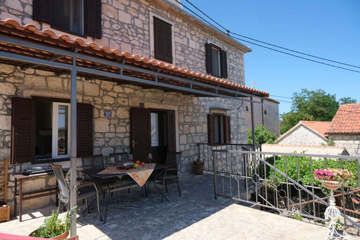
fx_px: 230
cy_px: 120
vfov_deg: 55.1
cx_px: 180
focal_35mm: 23
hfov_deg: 76.1
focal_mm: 15
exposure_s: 1/640
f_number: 5.6
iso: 320
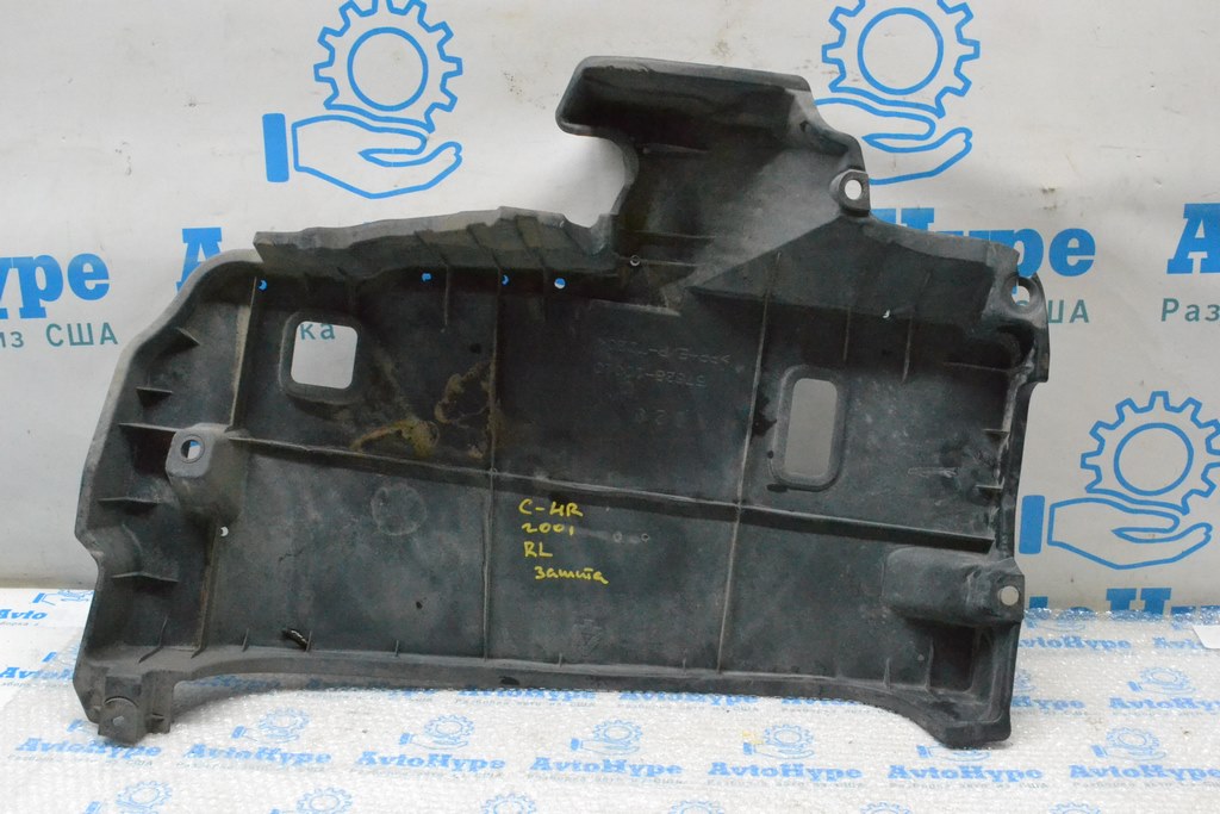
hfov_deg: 49.5
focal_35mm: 39
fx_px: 1322
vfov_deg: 34.2
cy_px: 407
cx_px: 610
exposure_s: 1/100
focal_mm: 26
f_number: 11
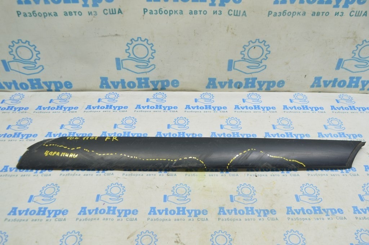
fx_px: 323
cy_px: 122
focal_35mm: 32
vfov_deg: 41.6
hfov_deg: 59.5
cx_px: 184
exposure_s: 1/20
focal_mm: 21
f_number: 5.6
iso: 400
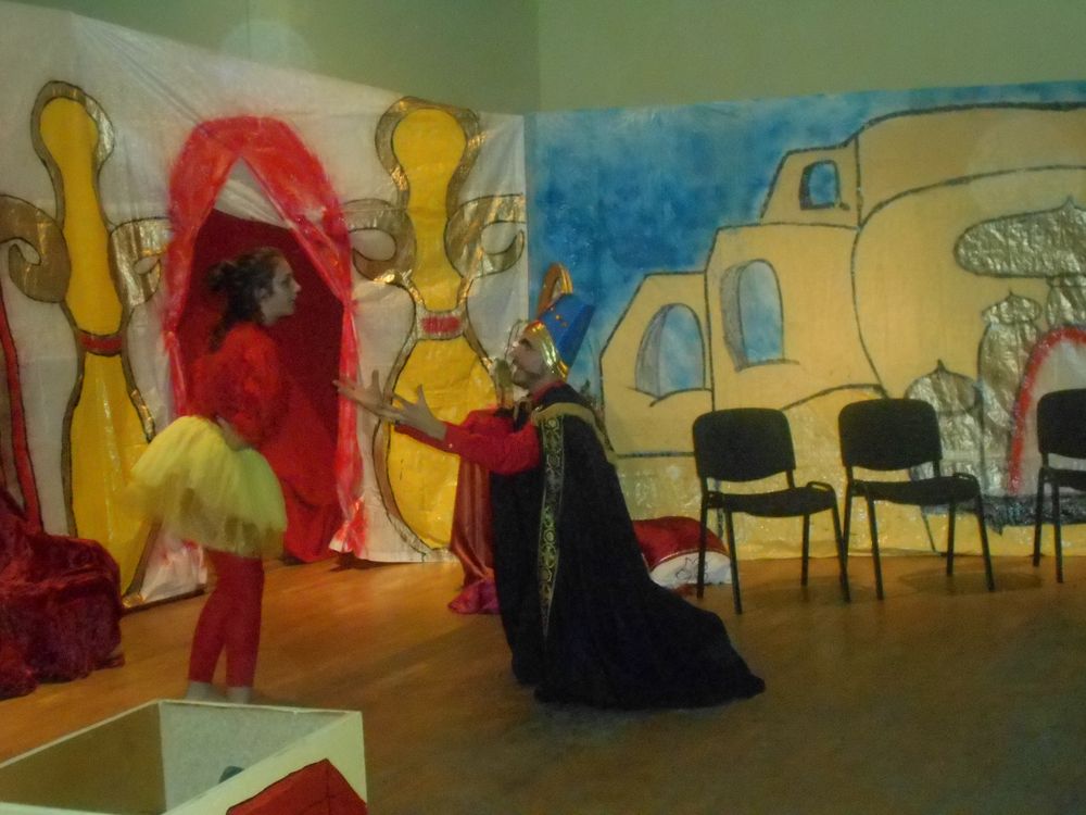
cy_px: 408
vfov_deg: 29.1
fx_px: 1569
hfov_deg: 38.2
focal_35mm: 50
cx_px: 543
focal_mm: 8.8
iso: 1600
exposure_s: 1/60
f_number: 4.5
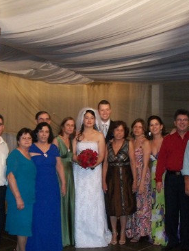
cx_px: 79
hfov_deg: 29.7
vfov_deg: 38.9
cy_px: 126
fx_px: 356
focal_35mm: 49
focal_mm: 6
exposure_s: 1/30
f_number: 2.7
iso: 240
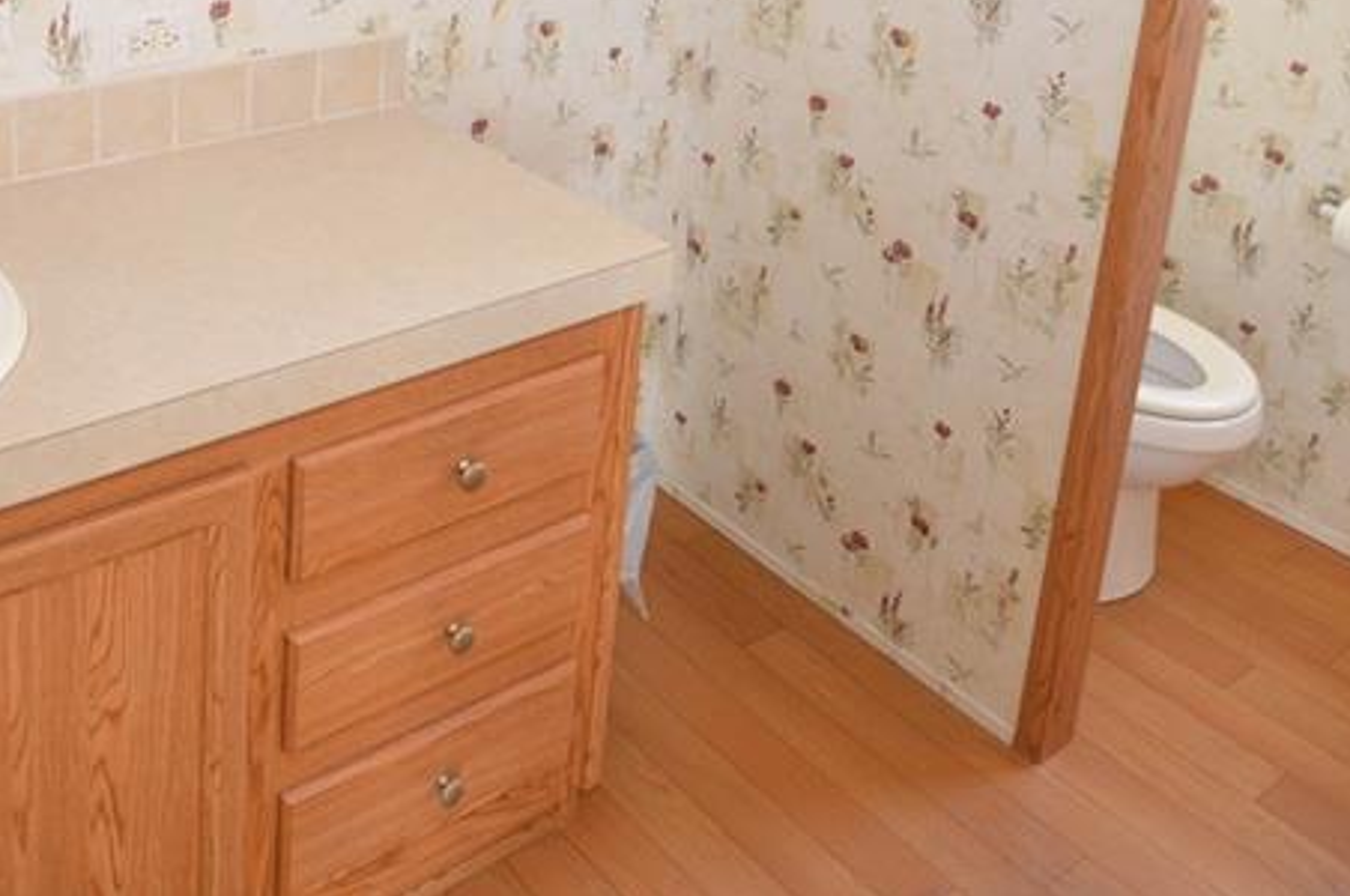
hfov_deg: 50.7
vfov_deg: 33.4
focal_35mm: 34
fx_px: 1273
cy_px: -108
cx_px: 185
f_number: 4
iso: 400
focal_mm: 10
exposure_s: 1/60
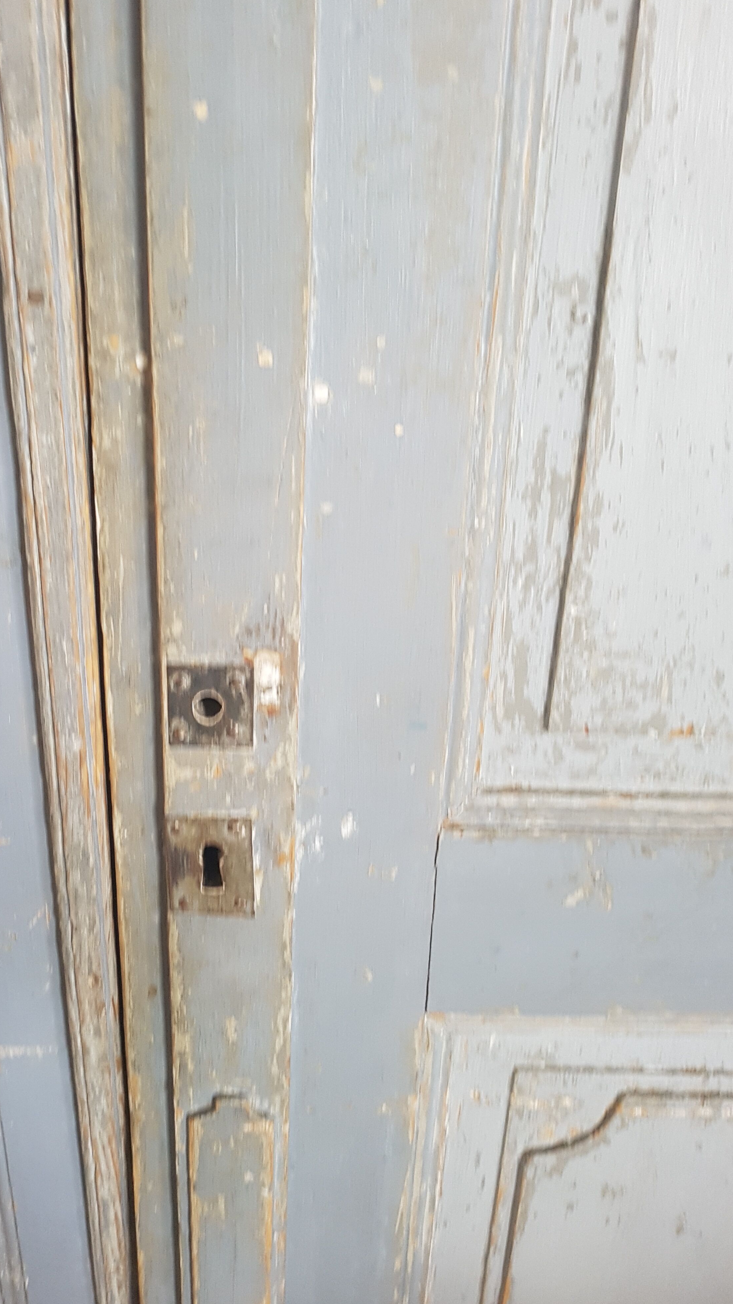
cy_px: 660
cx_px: 296
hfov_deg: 40.0
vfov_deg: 66.1
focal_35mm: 29
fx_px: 1002
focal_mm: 4.2
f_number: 1.7
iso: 200
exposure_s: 1/25
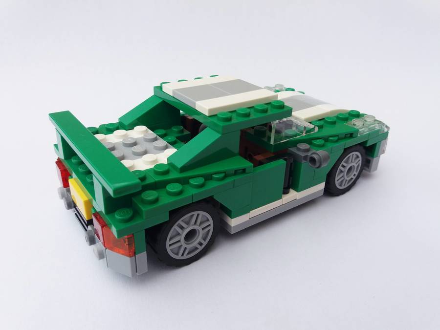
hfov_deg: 63.4
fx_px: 356
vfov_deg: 49.7
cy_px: 165
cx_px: 220
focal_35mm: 28
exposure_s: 1/384
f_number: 1.9
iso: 64
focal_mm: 3.7
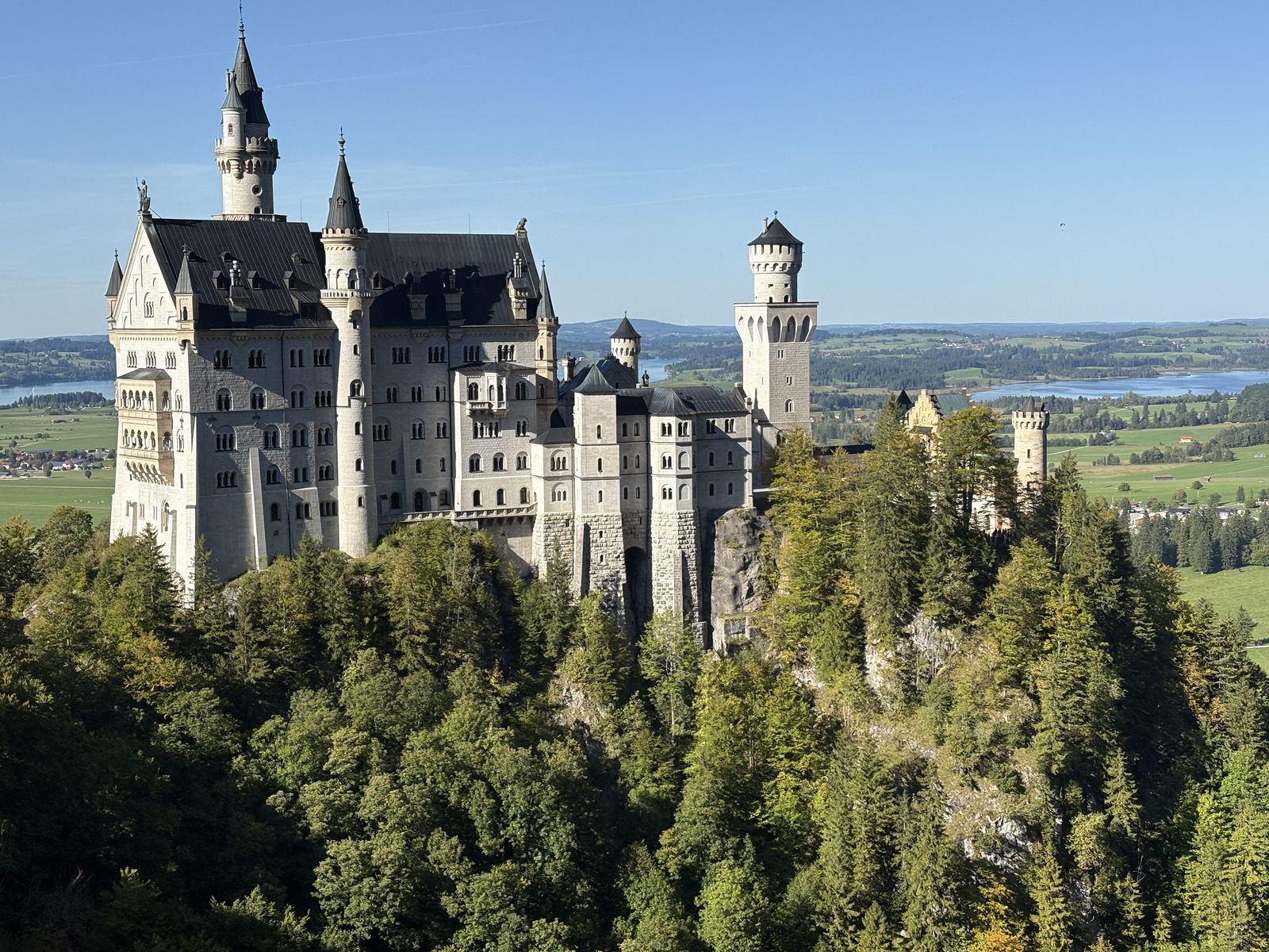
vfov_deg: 28.0
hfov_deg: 36.8
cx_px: 634
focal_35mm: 52
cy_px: 476
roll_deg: +1.1
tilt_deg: -4.3
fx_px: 1906
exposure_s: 1/3125
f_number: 1.6
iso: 40
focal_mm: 5.96
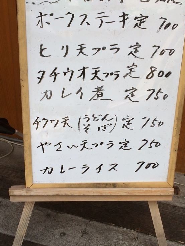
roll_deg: -0.6
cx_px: 102
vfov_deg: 40.4
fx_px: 335
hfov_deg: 30.9
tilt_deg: -30.4
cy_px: 135
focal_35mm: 47
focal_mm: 4.15
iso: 32
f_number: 2.2
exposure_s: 1/500
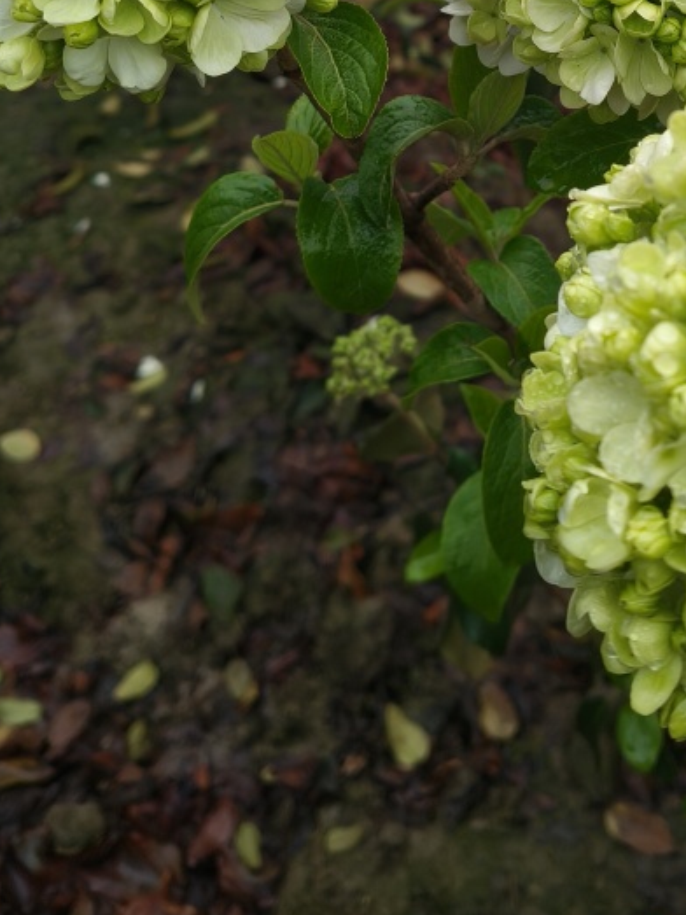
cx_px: 588
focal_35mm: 53
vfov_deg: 33.4
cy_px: 17
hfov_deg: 26.8
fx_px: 1401
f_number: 1.8
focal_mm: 4.84
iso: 80
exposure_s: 1/382
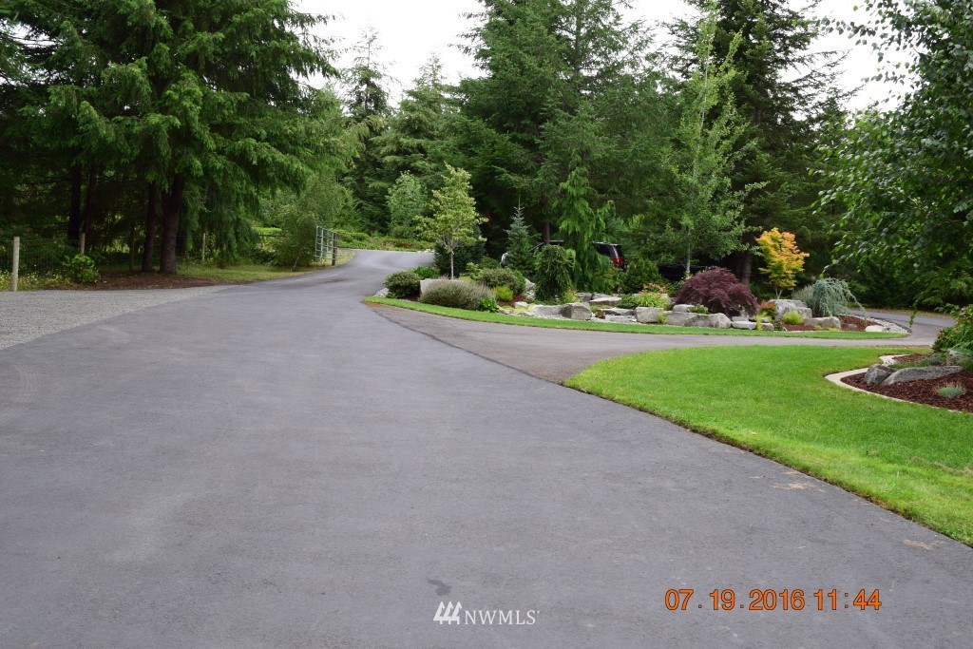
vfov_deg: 35.5
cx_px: 486
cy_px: 324
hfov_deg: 51.3
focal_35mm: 38
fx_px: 1014
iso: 400
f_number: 8
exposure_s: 1/80
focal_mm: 25
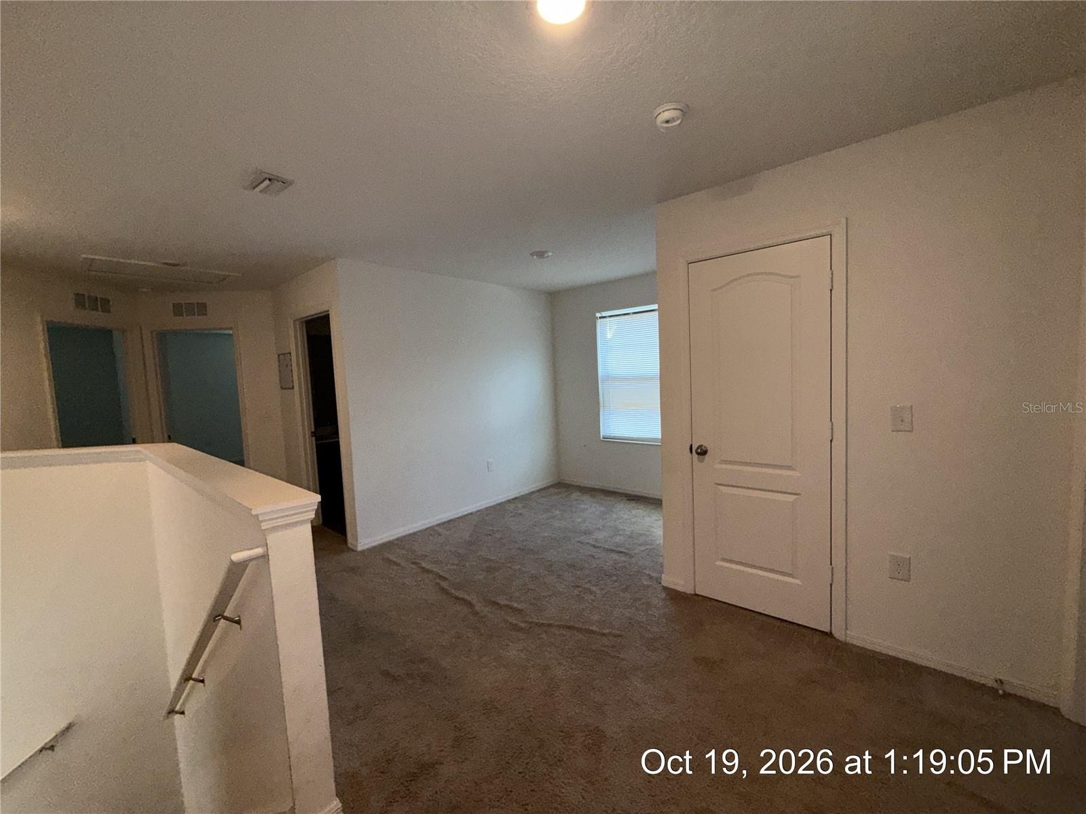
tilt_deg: -2.9
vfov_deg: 85.7
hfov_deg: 102.1
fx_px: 439
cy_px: 407
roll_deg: +2.3
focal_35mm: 14
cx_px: 543
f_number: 2.2
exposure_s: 1/122
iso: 80
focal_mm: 2.22
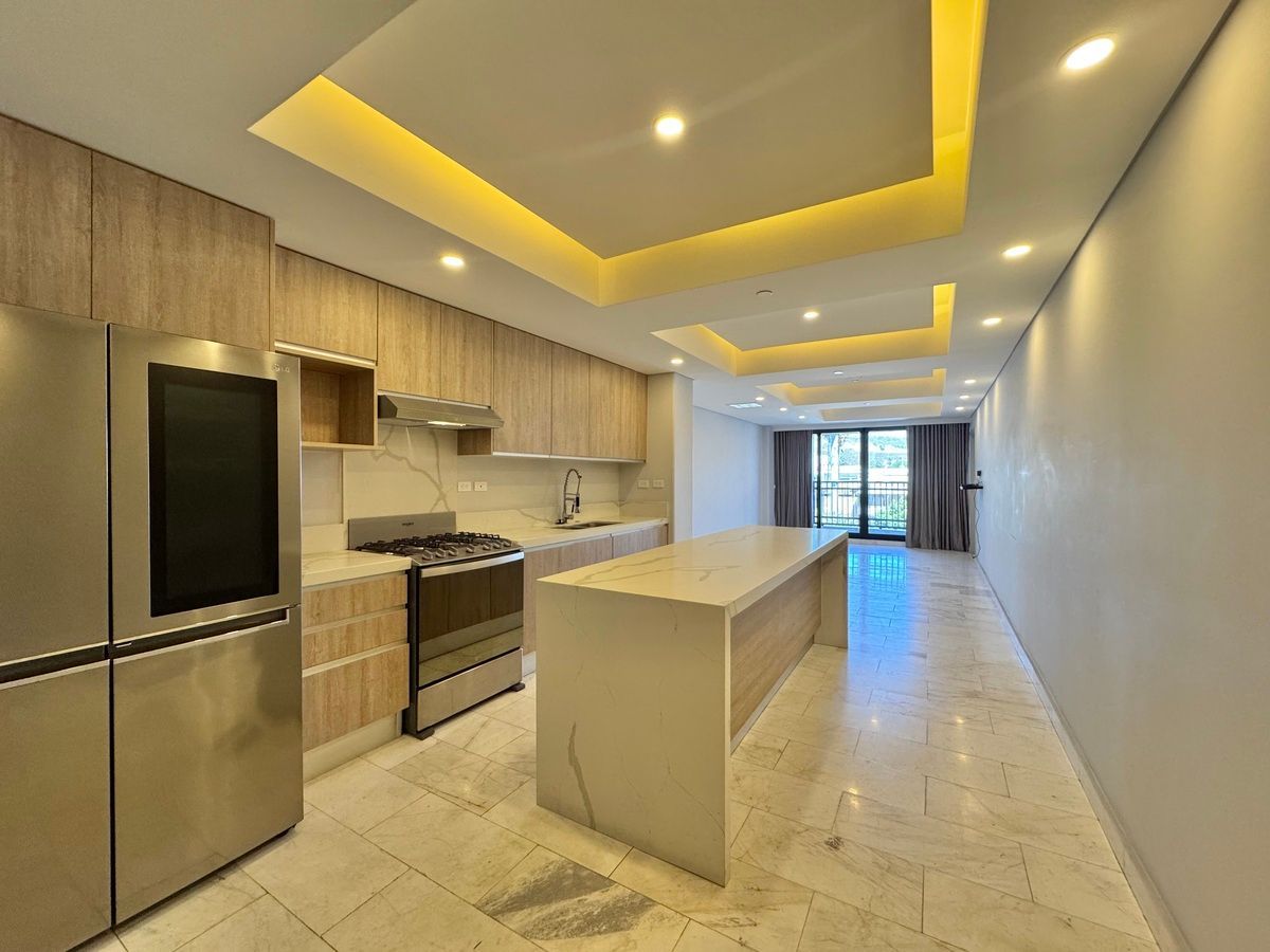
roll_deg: -0.2
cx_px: 635
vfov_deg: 85.7
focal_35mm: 14
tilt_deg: +1.5
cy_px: 476
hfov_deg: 102.1
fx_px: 514
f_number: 2.2
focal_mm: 2.22
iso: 250
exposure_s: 1/120
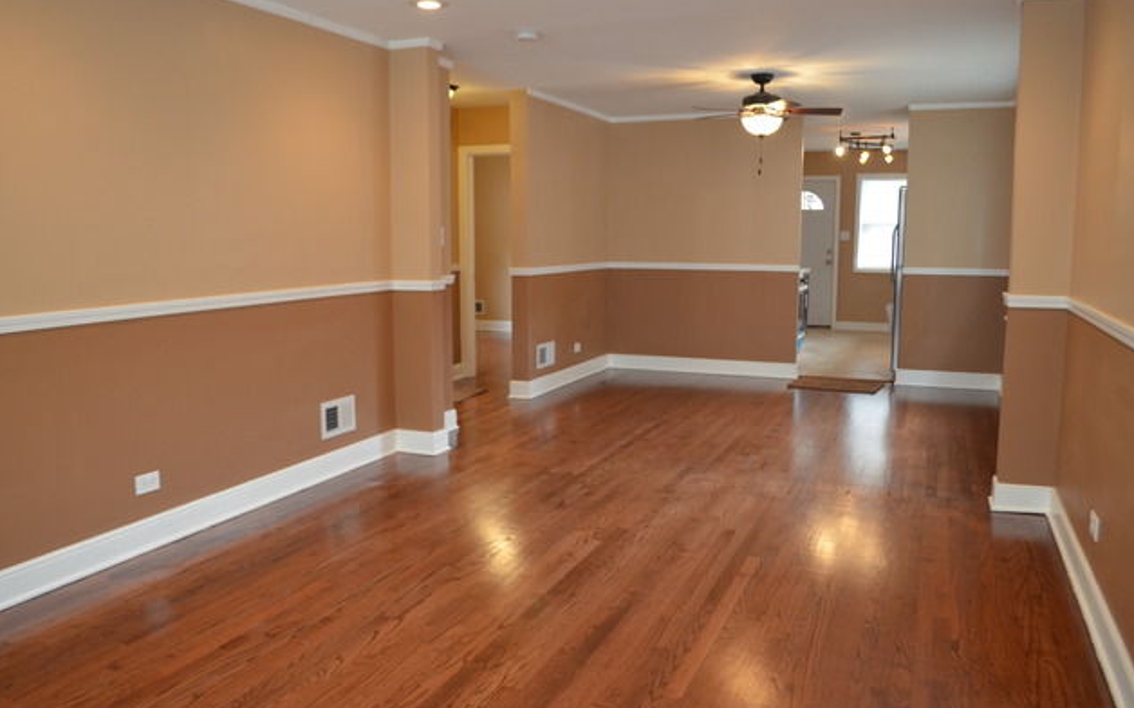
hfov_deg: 66.5
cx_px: 562
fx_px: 865
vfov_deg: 44.5
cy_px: 347
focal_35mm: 28
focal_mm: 18
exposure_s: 1/60
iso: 800
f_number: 4
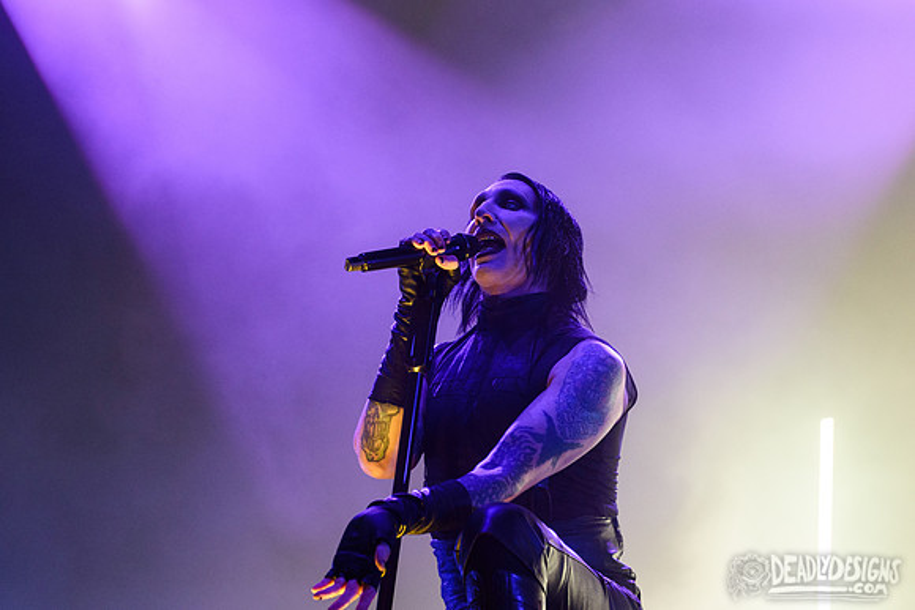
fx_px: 2186
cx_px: 411
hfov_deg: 23.6
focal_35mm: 86
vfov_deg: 15.9
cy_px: 235
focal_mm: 70
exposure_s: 1/800
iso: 1250
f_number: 4
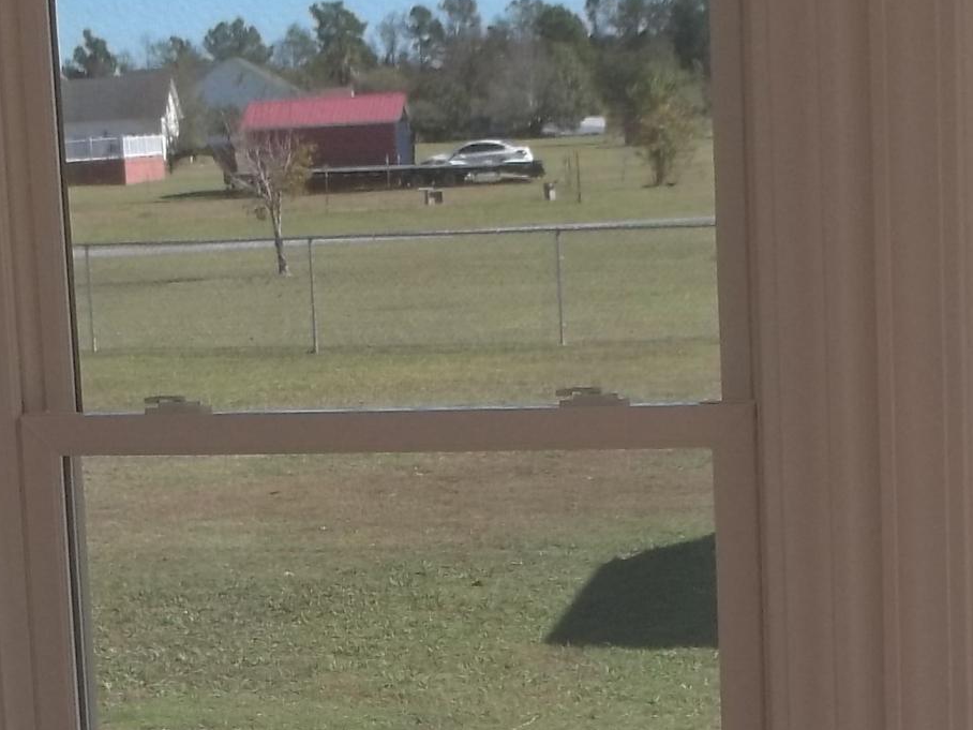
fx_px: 3064
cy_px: 703
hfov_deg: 18.0
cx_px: 380
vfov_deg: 13.4
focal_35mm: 109
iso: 80
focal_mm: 5.9
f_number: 3.3
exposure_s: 1/400
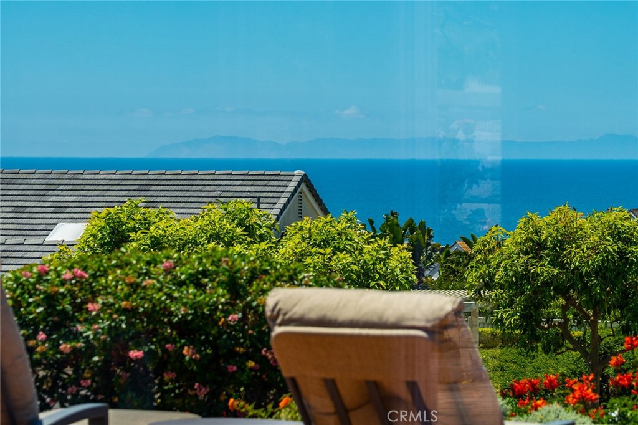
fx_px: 2781
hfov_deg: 13.1
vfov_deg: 8.7
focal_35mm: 157
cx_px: 319
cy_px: 212
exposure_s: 1/640
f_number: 7.1
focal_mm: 105
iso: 250
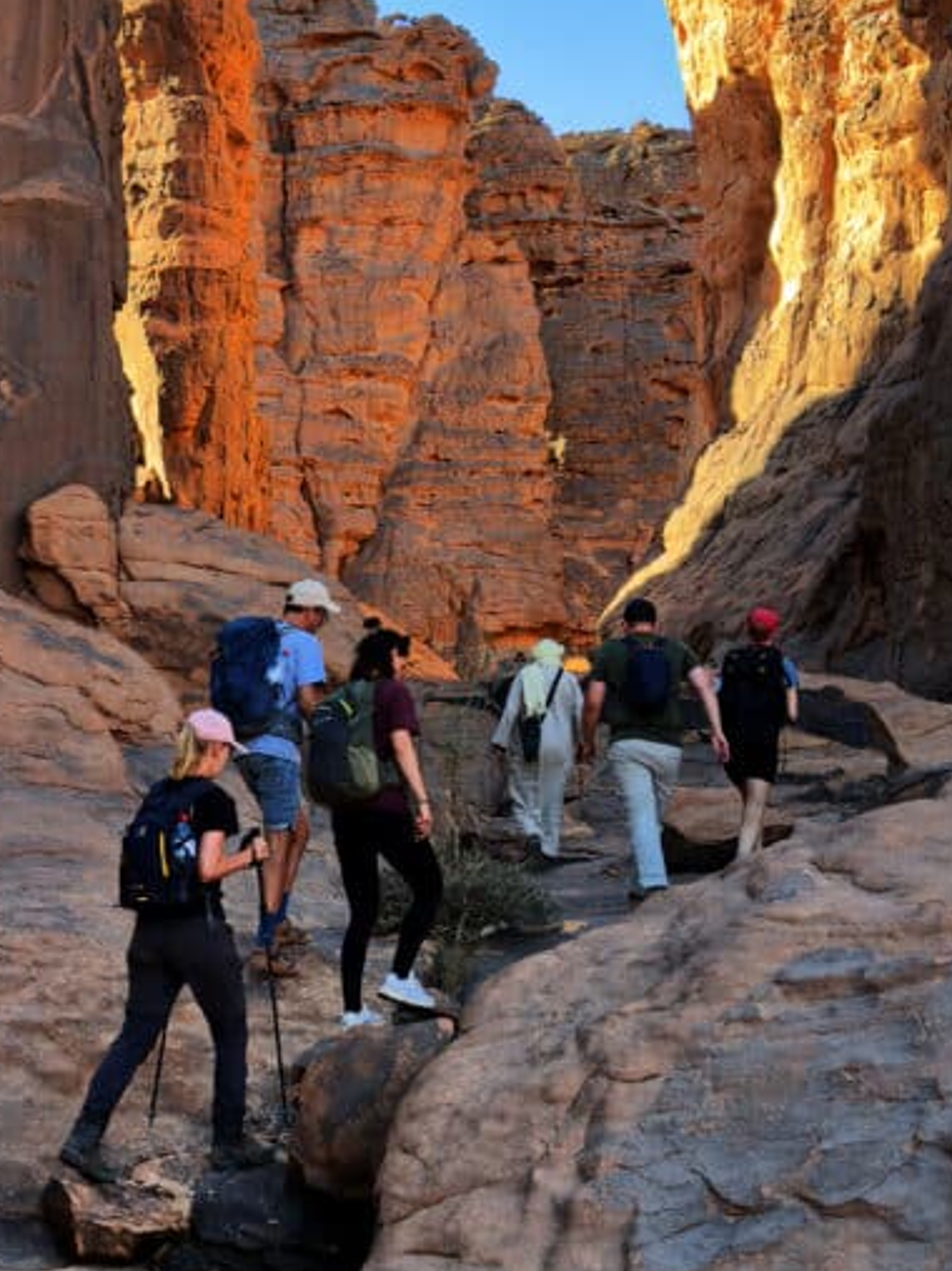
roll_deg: +0.3
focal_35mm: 69
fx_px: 2531
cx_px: 301
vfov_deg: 27.9
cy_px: 872
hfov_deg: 21.2
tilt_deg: -0.4
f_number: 1.78
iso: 80
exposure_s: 1/432
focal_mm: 6.76
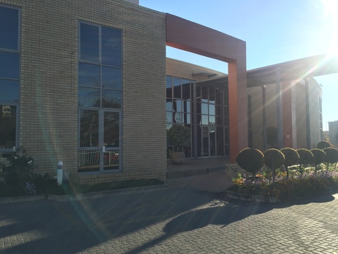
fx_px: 283
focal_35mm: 29
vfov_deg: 48.2
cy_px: 127
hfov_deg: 61.7
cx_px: 169
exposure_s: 1/1130
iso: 32
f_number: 2.2
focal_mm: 4.15
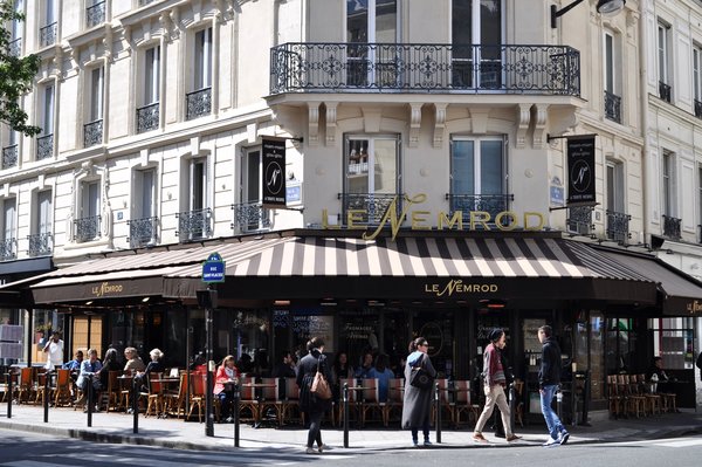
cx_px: 351
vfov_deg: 20.6
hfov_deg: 30.5
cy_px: 234
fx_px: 1286
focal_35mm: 66
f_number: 8
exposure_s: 1/250
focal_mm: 44
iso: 200
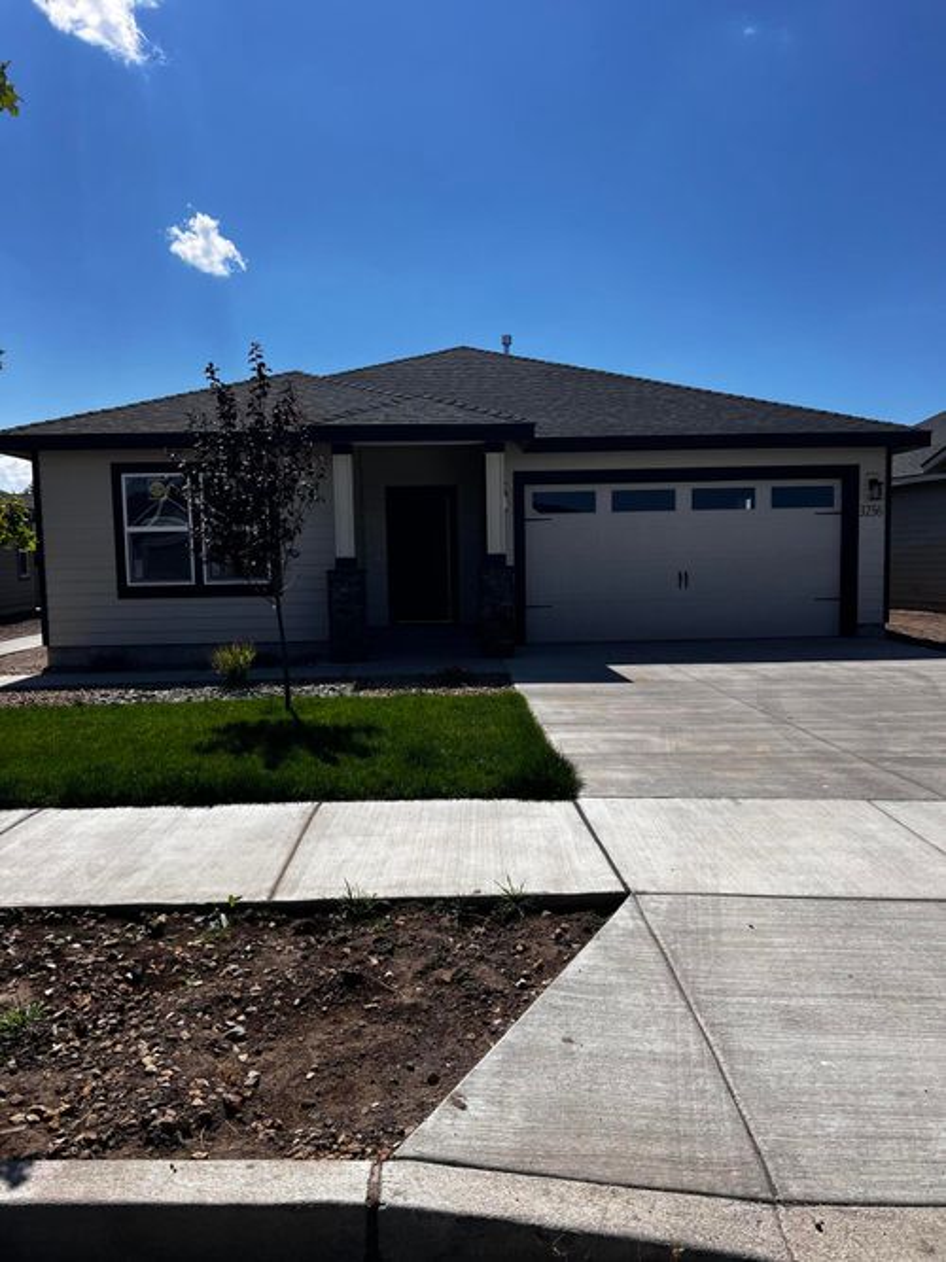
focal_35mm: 26
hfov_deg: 53.0
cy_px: 631
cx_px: 473
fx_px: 948
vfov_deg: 67.3
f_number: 1.5
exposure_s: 1/6993
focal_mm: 5.7
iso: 50
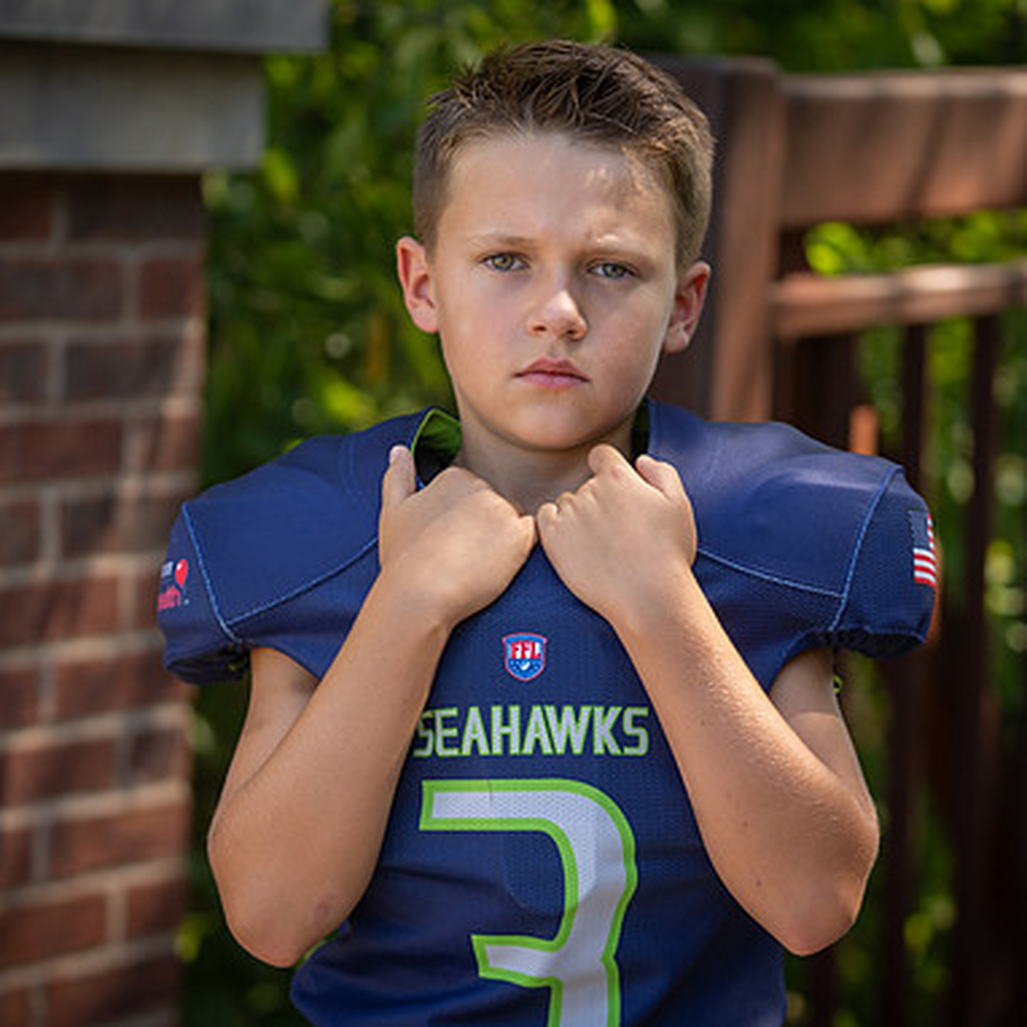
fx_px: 3592
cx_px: 538
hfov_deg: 16.3
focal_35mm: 107
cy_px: 518
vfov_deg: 16.3
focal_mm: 83
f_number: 2.8
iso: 100
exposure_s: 1/320
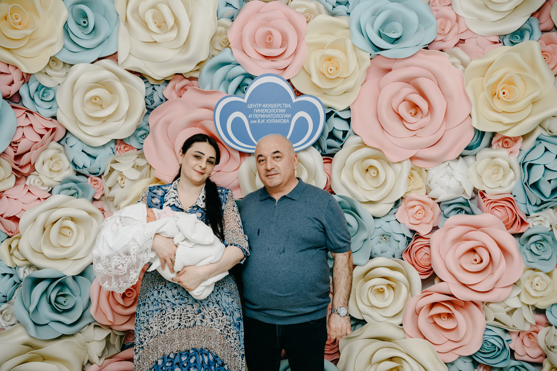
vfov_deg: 41.1
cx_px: 278
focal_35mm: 32
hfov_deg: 58.7
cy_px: 186
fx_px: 495
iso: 100
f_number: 4.5
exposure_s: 1/160
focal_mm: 32
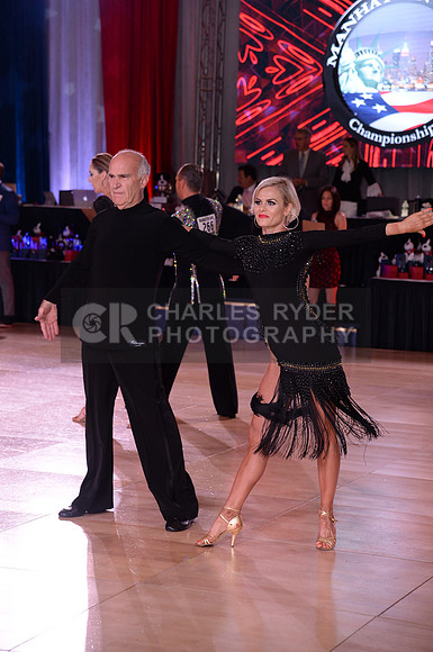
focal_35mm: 86
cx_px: 216
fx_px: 1556
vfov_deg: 23.7
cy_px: 326
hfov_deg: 15.8
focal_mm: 86
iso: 1600
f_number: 5.6
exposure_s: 1/250
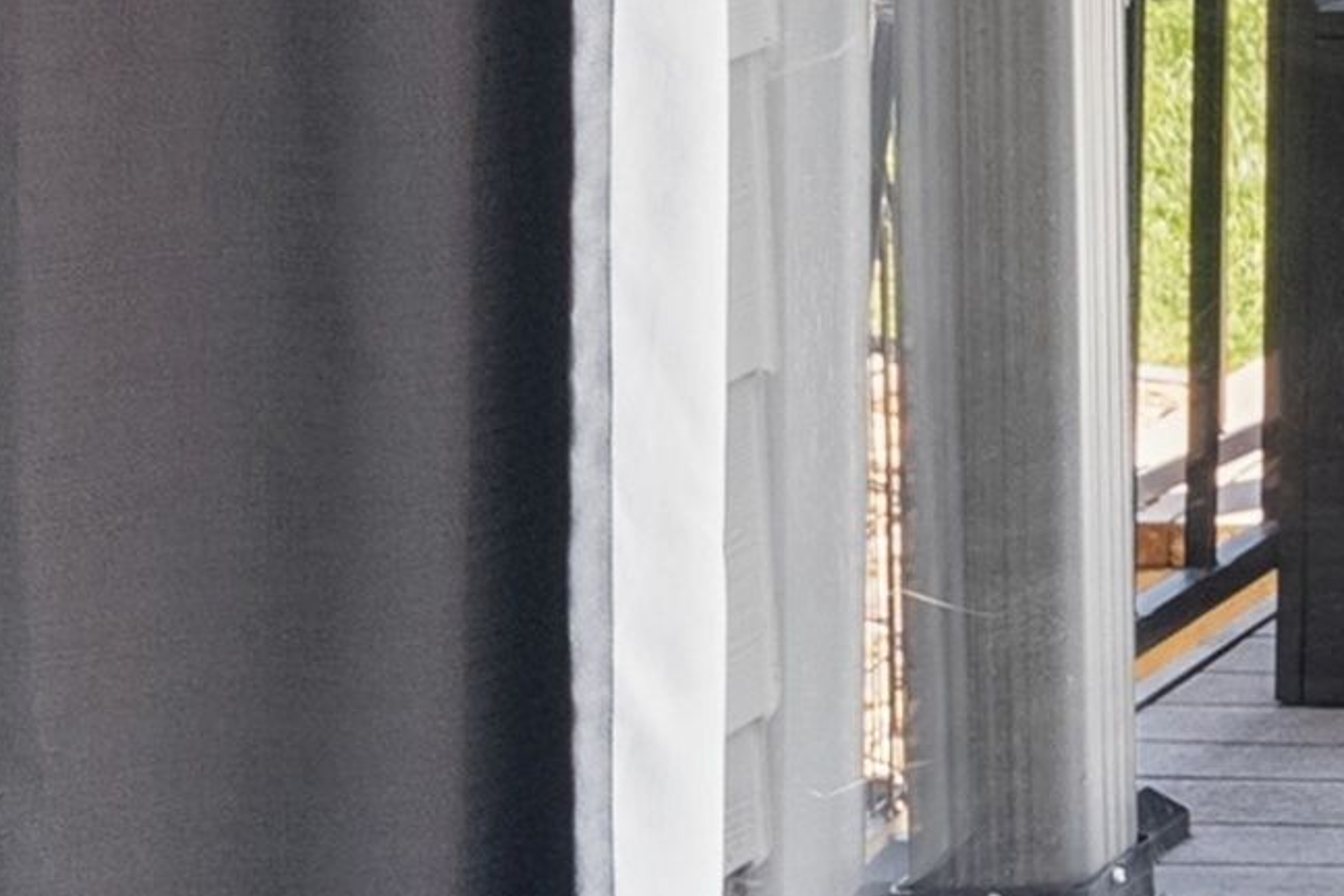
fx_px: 5376
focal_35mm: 144
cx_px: 3455
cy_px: -931
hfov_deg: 11.3
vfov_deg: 8.9
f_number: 9
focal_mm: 22
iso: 640
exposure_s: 1/100
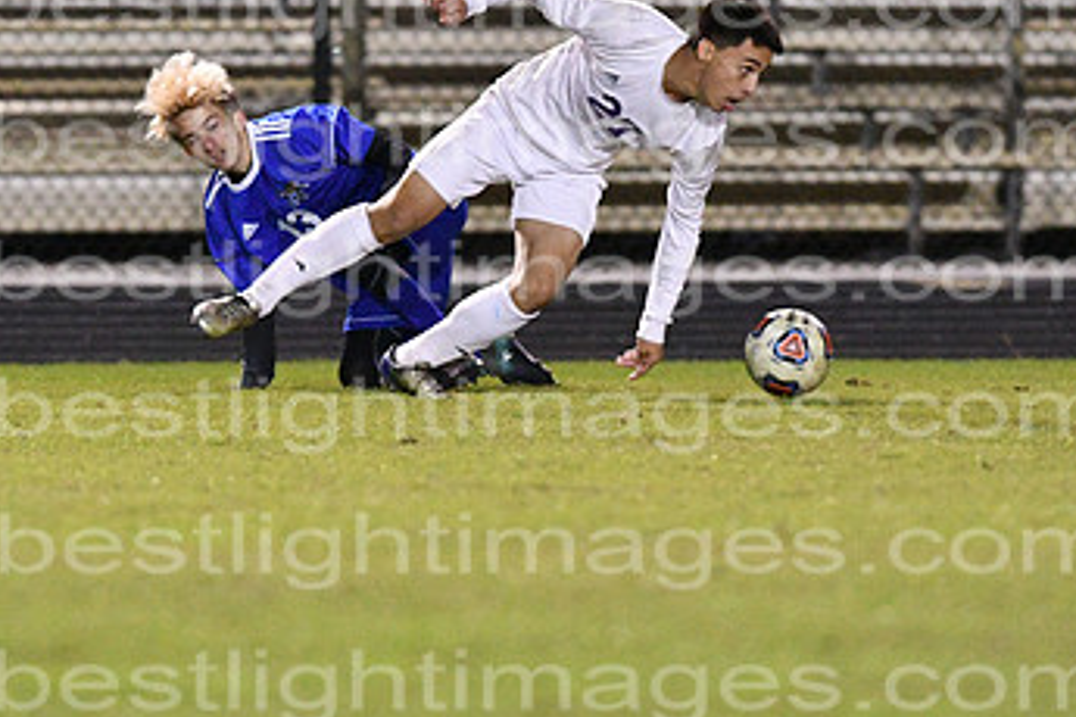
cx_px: 402
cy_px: 210
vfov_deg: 1.8
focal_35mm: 756
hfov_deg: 2.7
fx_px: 22594
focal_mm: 300
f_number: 3.5
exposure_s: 1/640
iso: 10000
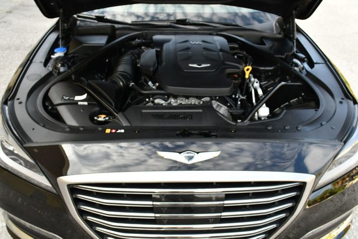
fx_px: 358
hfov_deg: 53.1
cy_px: 120
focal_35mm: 36
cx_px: 179
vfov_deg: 36.9
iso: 400
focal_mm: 18
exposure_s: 1/250
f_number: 5.6
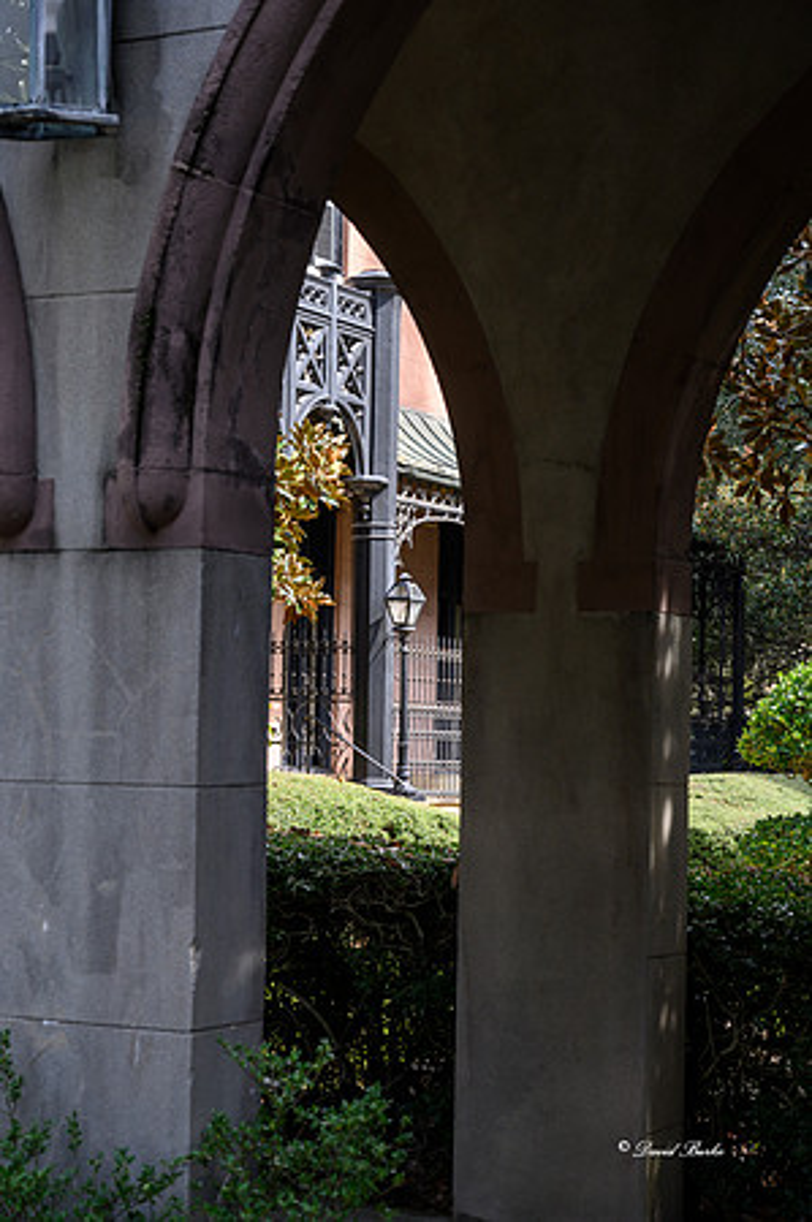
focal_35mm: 70
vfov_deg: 28.9
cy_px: 611
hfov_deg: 19.4
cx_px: 406
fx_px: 2374
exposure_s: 1/100
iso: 280
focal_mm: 70
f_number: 8
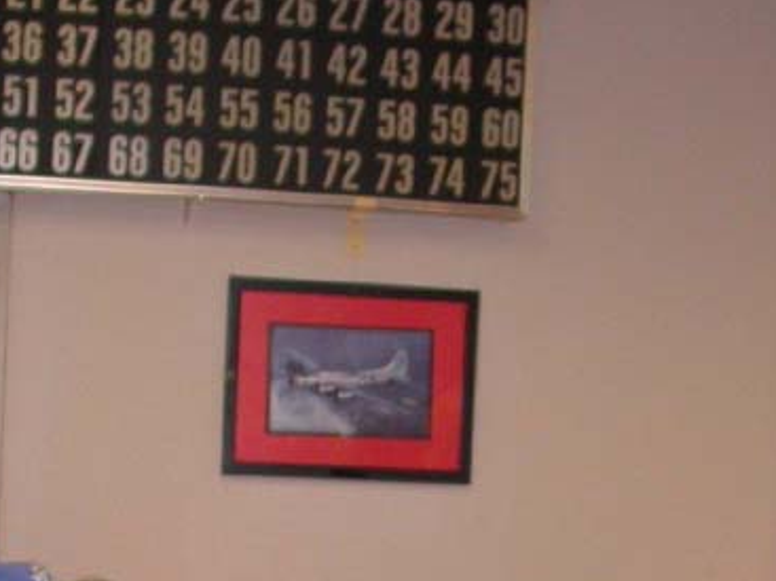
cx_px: 414
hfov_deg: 18.6
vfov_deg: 13.6
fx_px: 2375
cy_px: 668
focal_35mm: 106
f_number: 2.6
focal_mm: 7.85
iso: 200
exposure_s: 1/60
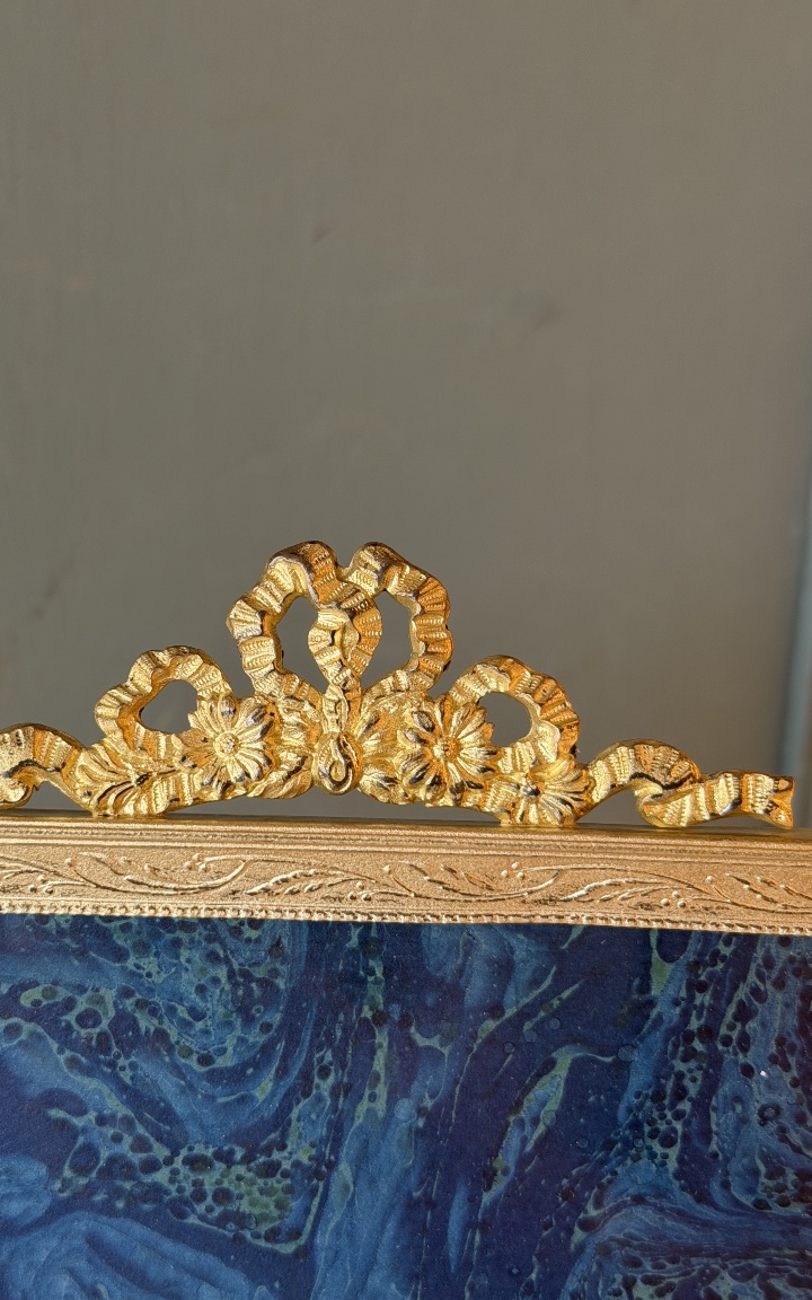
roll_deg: -2.5
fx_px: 1877
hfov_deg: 24.4
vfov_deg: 38.2
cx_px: 370
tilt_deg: -19.5
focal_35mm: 53
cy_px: 644
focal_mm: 6.76
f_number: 1.78
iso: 160
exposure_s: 1/60
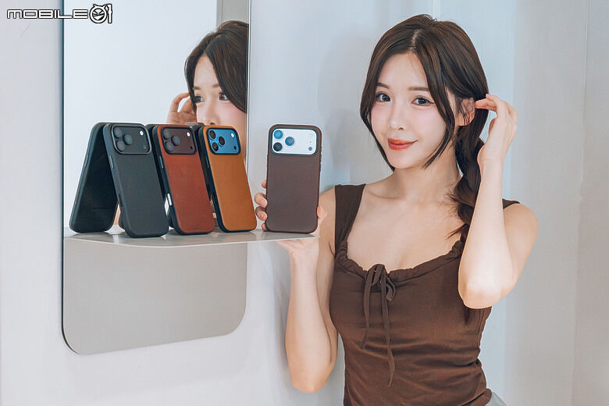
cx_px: 304
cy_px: 203
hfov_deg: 24.6
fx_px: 1396
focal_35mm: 82
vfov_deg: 16.6
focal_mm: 55
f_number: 7.1
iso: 6400
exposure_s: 1/100
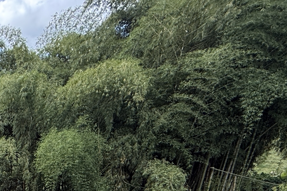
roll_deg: +1.2
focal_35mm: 54
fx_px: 431
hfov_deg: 25.9
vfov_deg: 21.3
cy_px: 283
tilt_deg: -17.8
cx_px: -157
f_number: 2.2
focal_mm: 2.22
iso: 50
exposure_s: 1/308
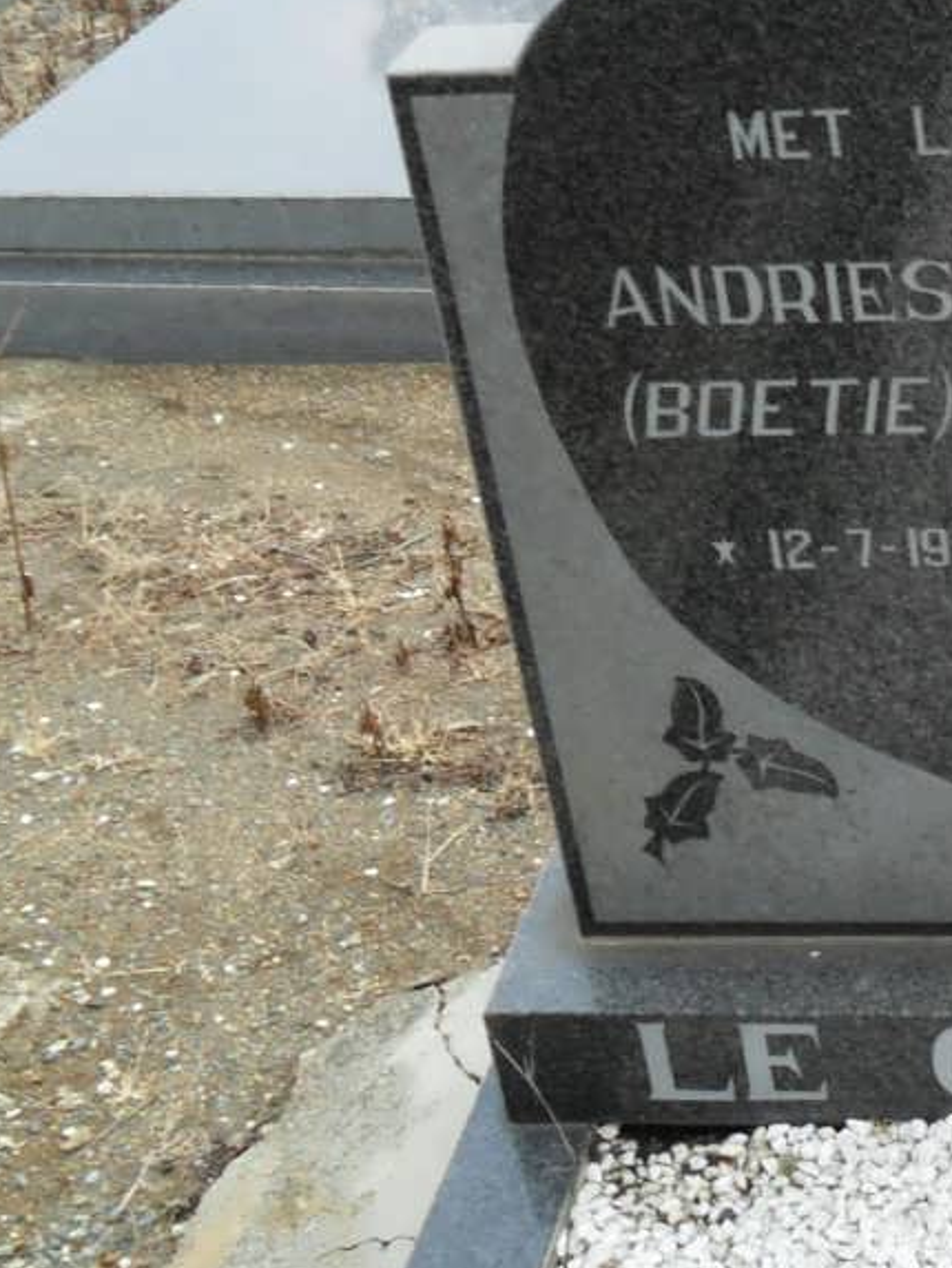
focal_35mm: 67
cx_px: 1176
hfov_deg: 20.4
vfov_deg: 28.9
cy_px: 476
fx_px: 2456
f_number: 3.7
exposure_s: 1/90
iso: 100
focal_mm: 5.7
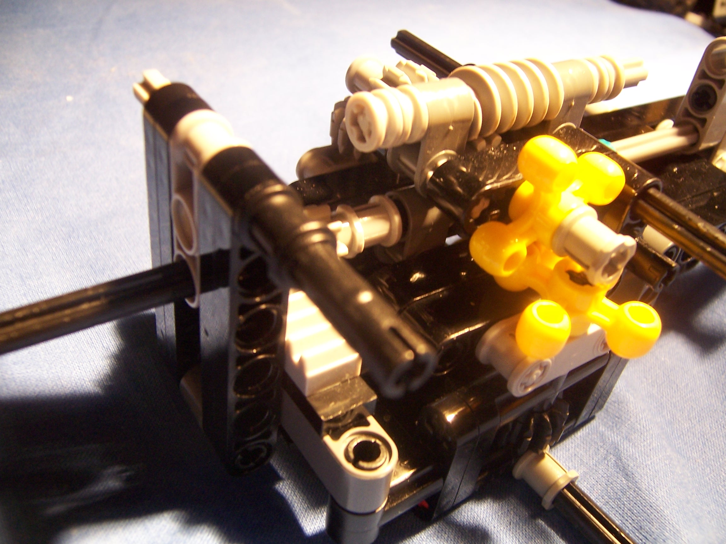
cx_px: 363
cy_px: 272
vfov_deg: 42.9
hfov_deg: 55.4
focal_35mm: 33
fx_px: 692
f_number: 3.4
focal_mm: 5.5
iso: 140
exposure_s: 1/15
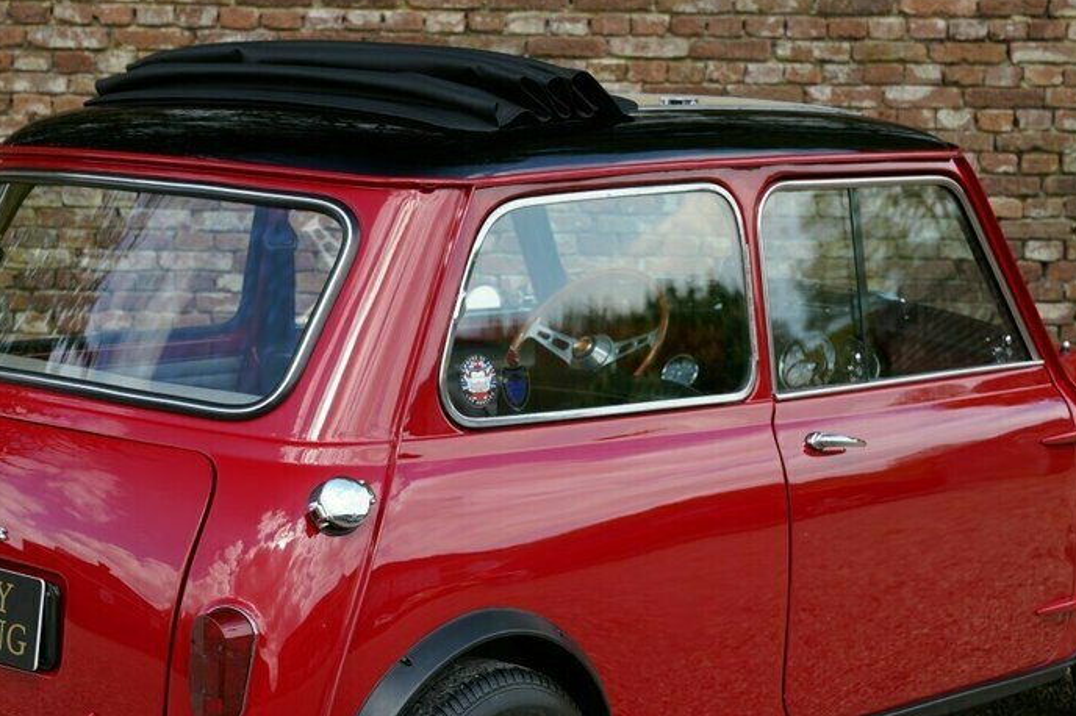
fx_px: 2664
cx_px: 508
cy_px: 442
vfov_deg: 15.3
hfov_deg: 22.8
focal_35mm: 89
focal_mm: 51.1
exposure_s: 1/100
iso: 100
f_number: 5.6
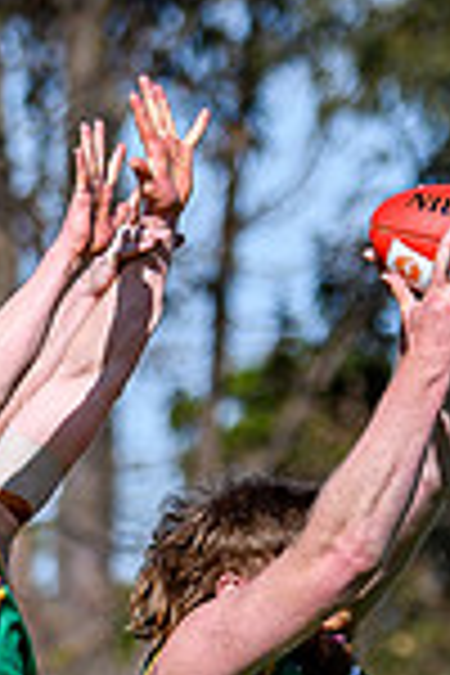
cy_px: 836
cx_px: -89
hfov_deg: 1.3
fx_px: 19217
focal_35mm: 1025
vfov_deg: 2.0
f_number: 2.8
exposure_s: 1/3200
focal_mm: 122
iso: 125
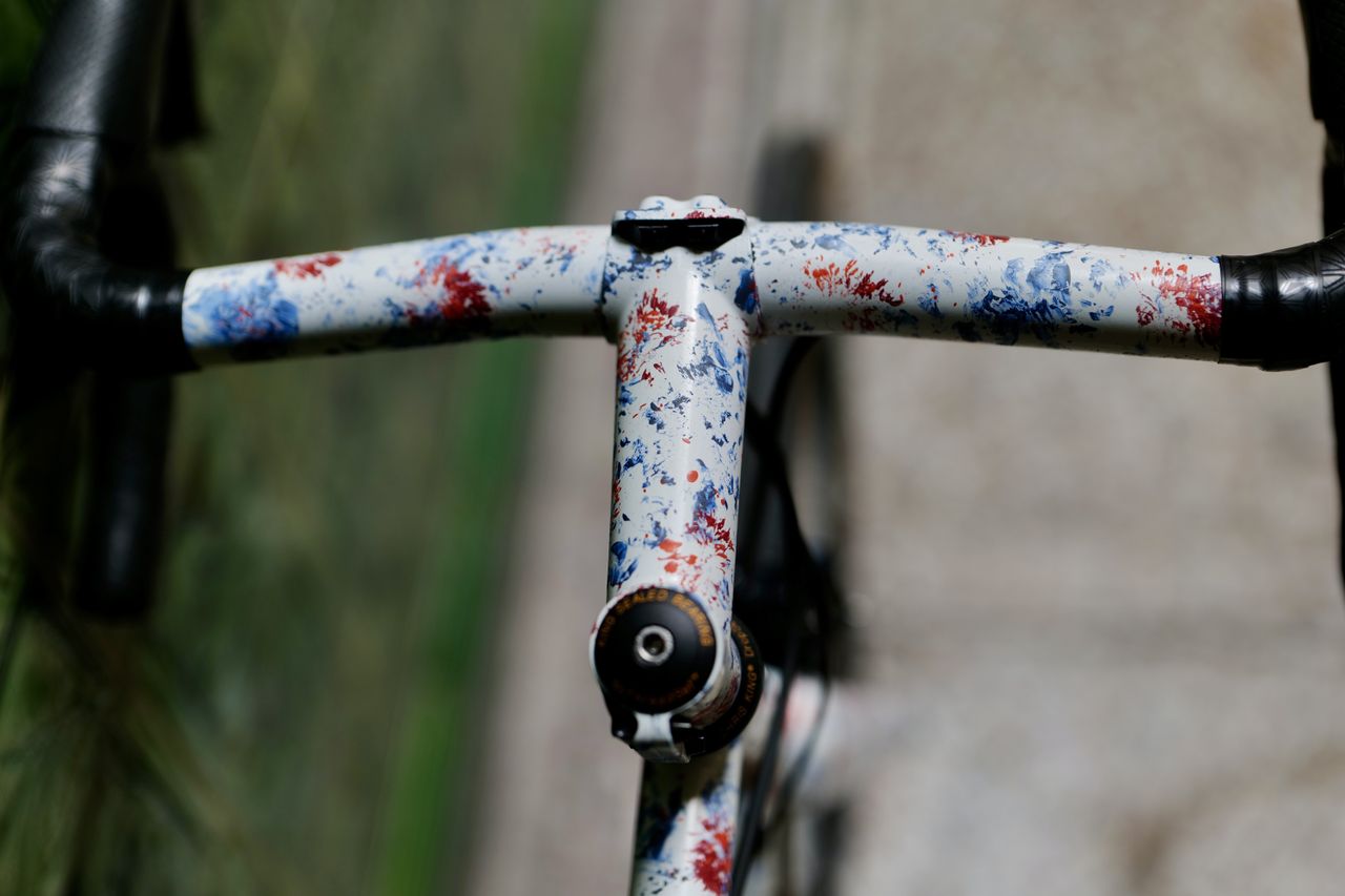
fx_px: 1868
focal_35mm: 50
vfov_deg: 27.0
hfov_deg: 39.6
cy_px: 448
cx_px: 672
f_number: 1.8
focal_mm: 50
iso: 100
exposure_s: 1/160
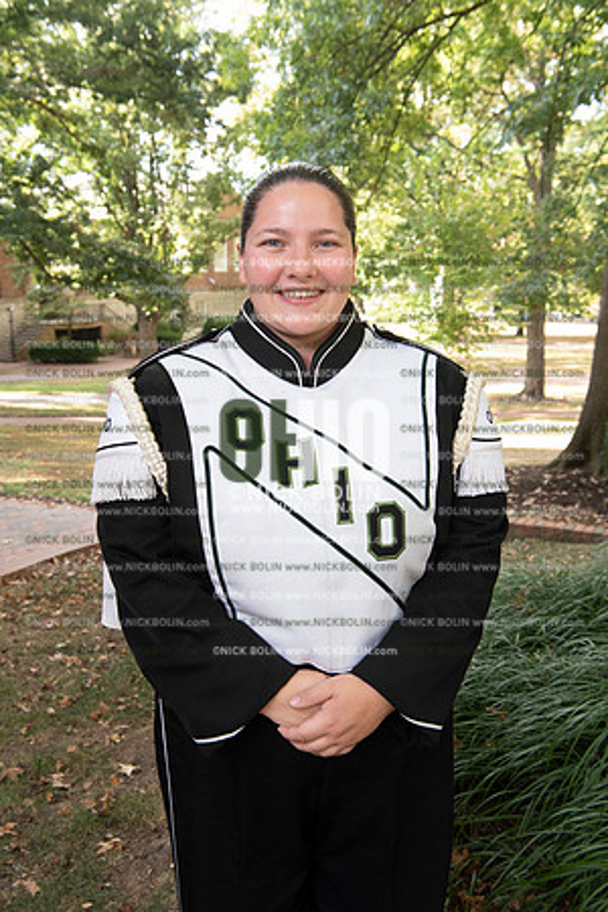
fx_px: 1013
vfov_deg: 48.5
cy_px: 456
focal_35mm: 40
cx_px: 304
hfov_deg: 33.4
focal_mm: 40
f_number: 8
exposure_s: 1/100
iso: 800
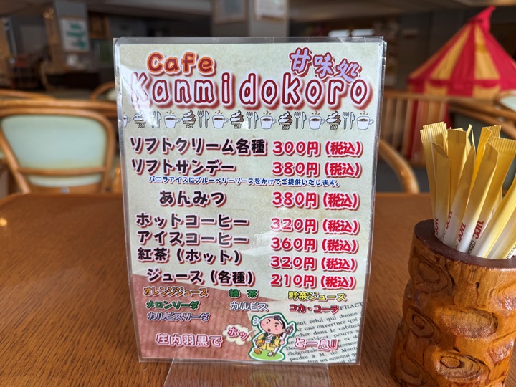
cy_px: 194
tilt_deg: -18.0
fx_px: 358
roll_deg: +0.6
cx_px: 258
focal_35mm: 24
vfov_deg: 56.8
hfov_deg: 71.6
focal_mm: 6.76
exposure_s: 1/255
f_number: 1.78
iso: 64
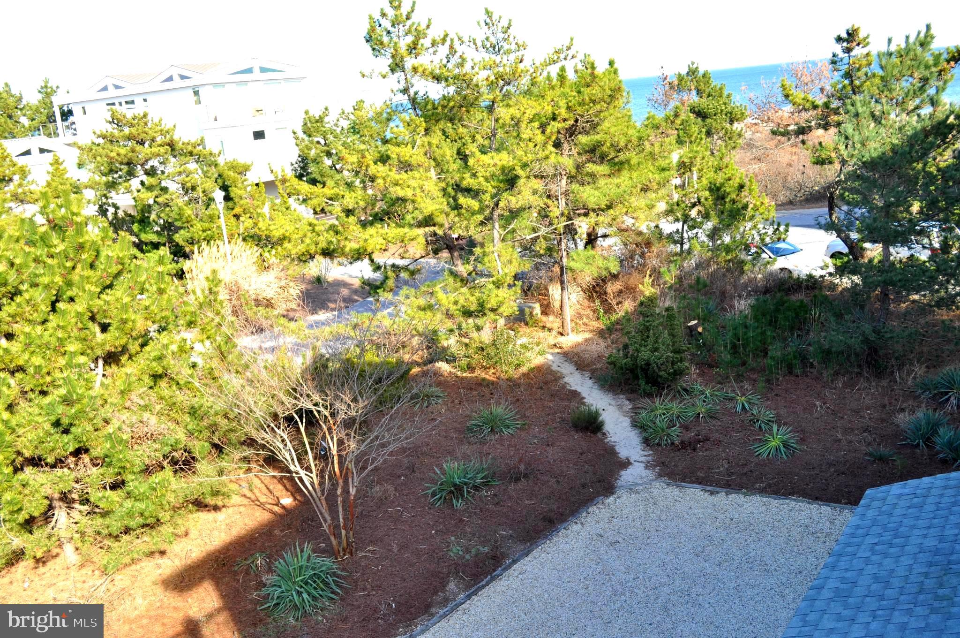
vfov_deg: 36.8
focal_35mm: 36
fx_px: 959
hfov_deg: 53.2
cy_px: 319
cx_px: 480
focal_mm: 24
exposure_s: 1/125
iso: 200
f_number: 8
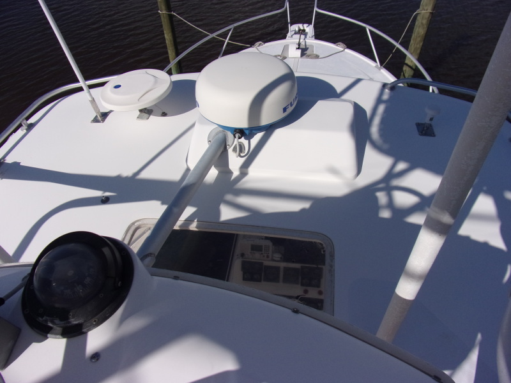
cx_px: 256
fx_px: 354
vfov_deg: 56.8
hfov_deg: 71.6
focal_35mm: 24
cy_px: 192
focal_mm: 4.3
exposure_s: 1/300
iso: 80
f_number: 10.8
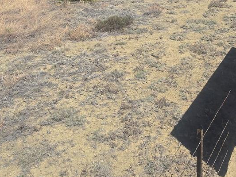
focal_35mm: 39
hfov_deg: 46.8
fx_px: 266
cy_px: -12
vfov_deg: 32.9
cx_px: 165
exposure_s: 1/3009
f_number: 2.2
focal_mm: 2.2
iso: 50
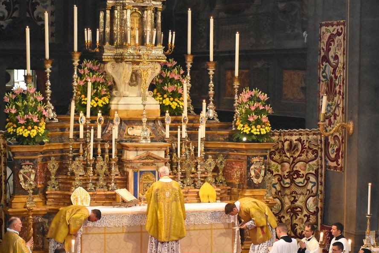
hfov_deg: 18.6
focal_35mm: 110
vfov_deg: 12.5
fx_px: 1157
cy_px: 141
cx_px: 212
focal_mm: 45
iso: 6400
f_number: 5.6
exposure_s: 1/125
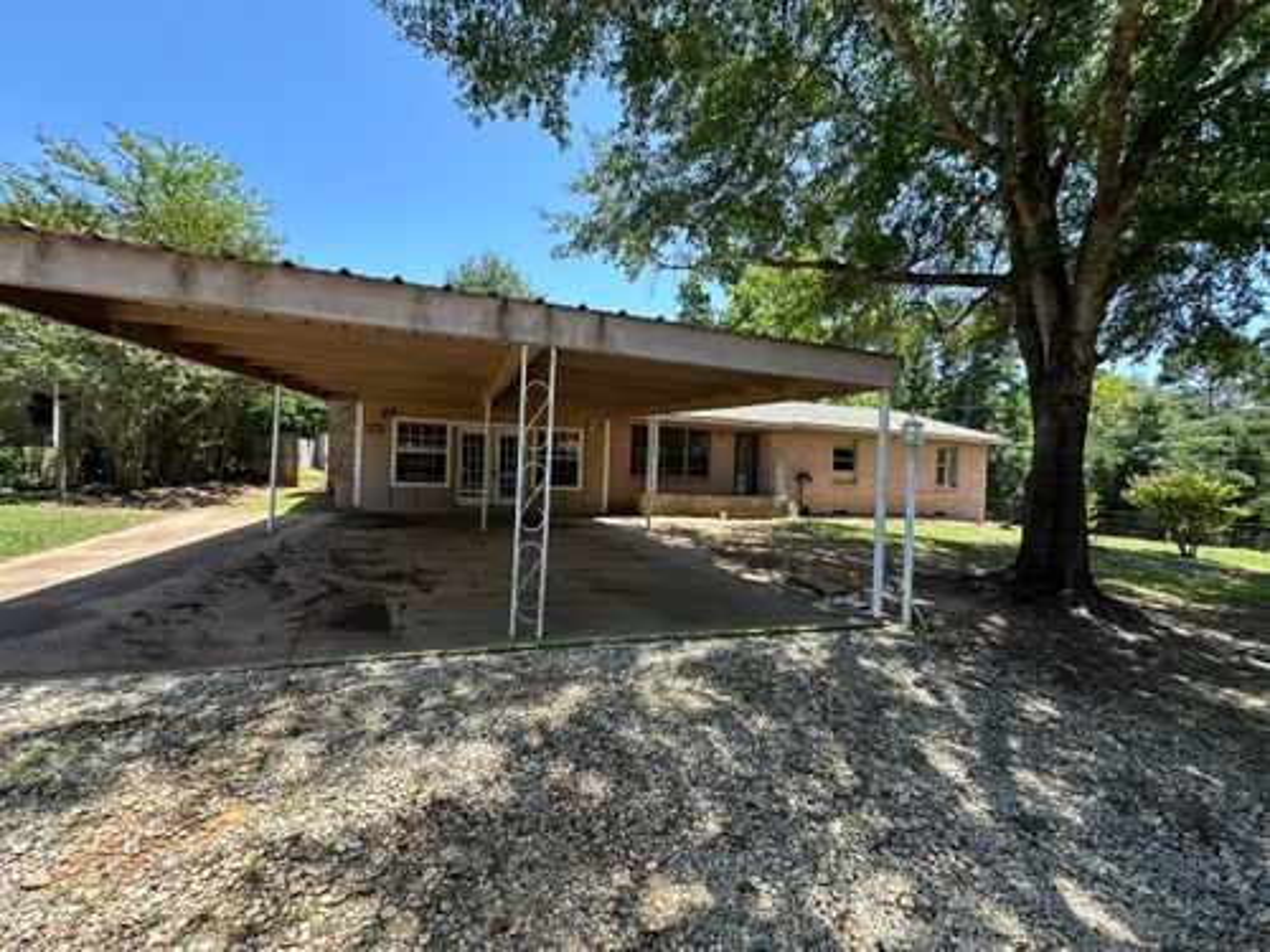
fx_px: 514
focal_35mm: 14
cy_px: 476
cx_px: 635
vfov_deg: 85.7
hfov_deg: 102.1
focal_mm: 2.22
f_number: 2.2
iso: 40
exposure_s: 1/284
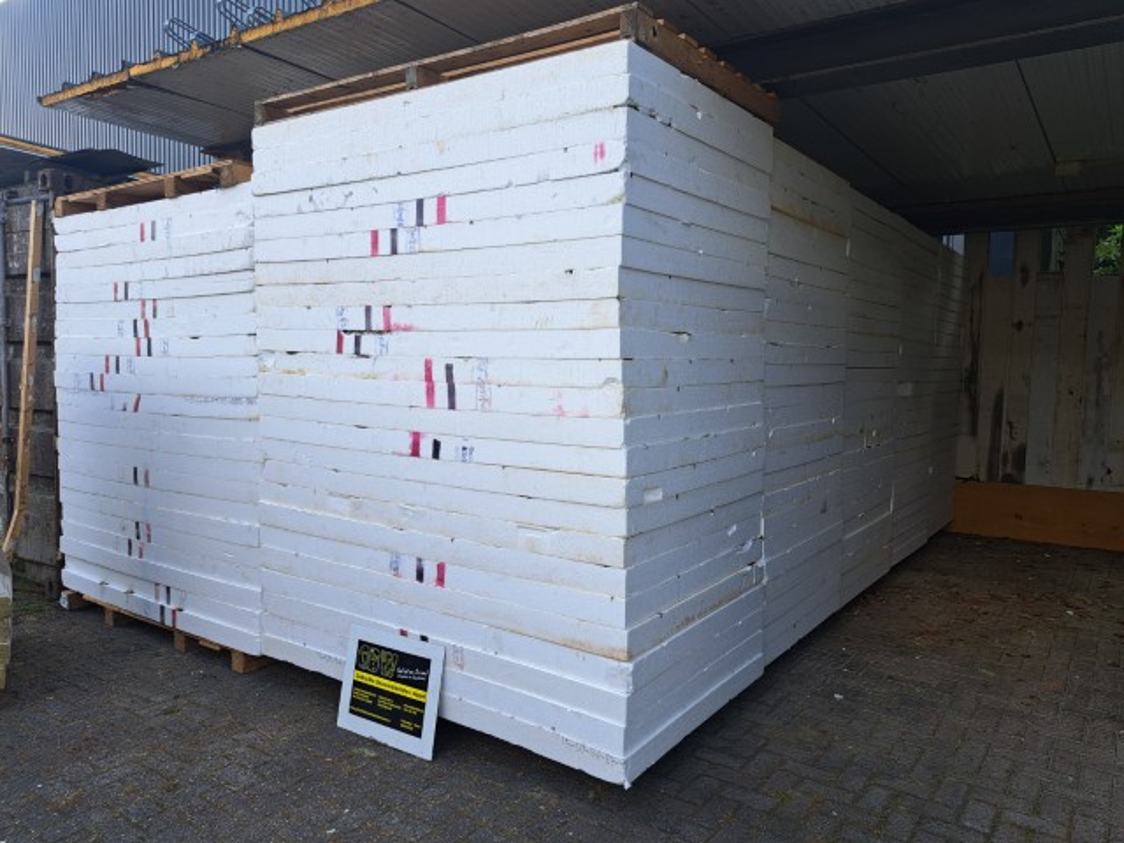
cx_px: 562
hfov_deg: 71.6
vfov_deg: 56.8
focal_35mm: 24
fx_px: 779
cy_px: 422
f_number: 1.8
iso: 50
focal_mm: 5.23
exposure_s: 1/157
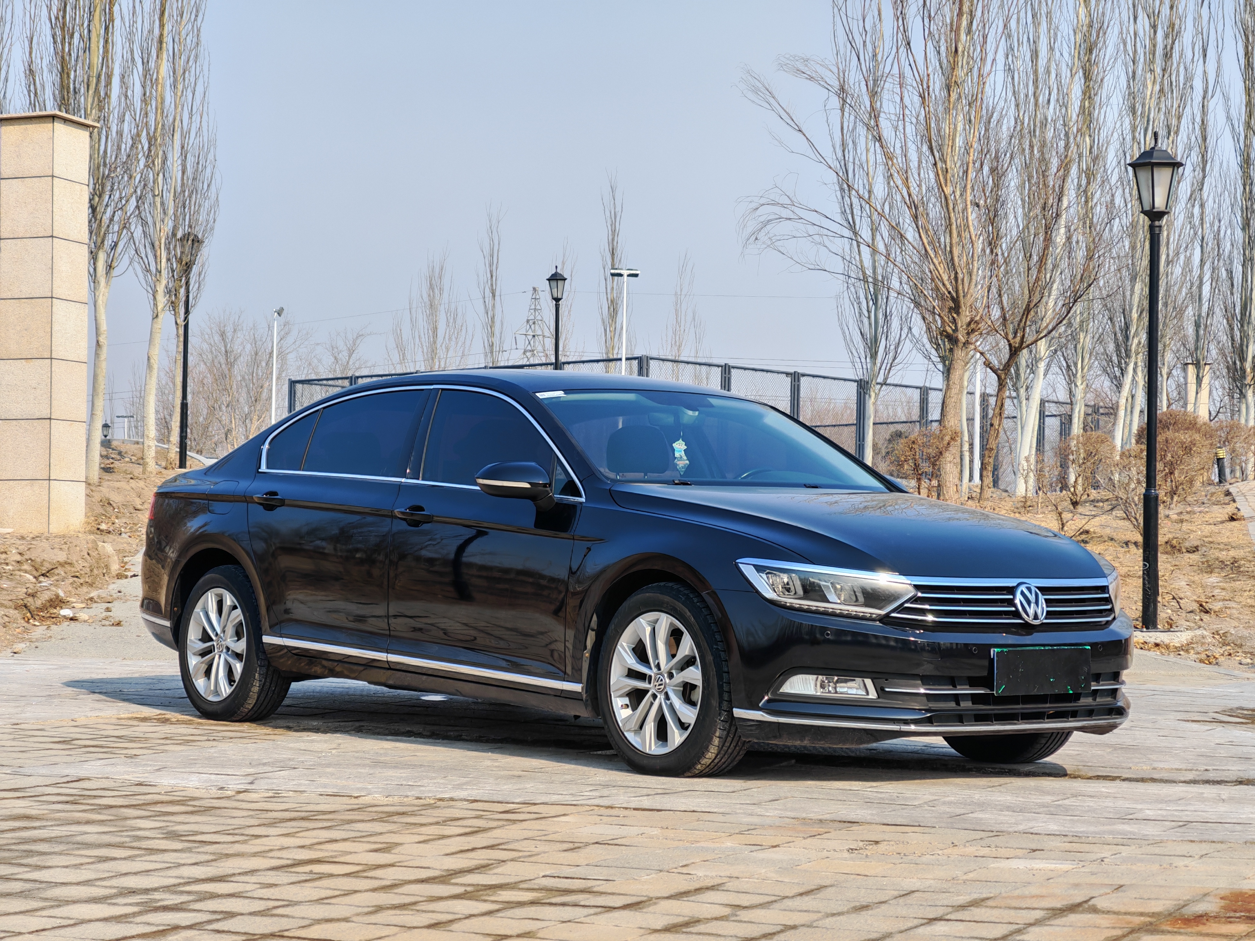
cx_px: 628
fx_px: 2610
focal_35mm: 72
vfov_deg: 20.4
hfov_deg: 27.0
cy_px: 470
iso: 50
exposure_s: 1/440
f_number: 2.4
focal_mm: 8.67
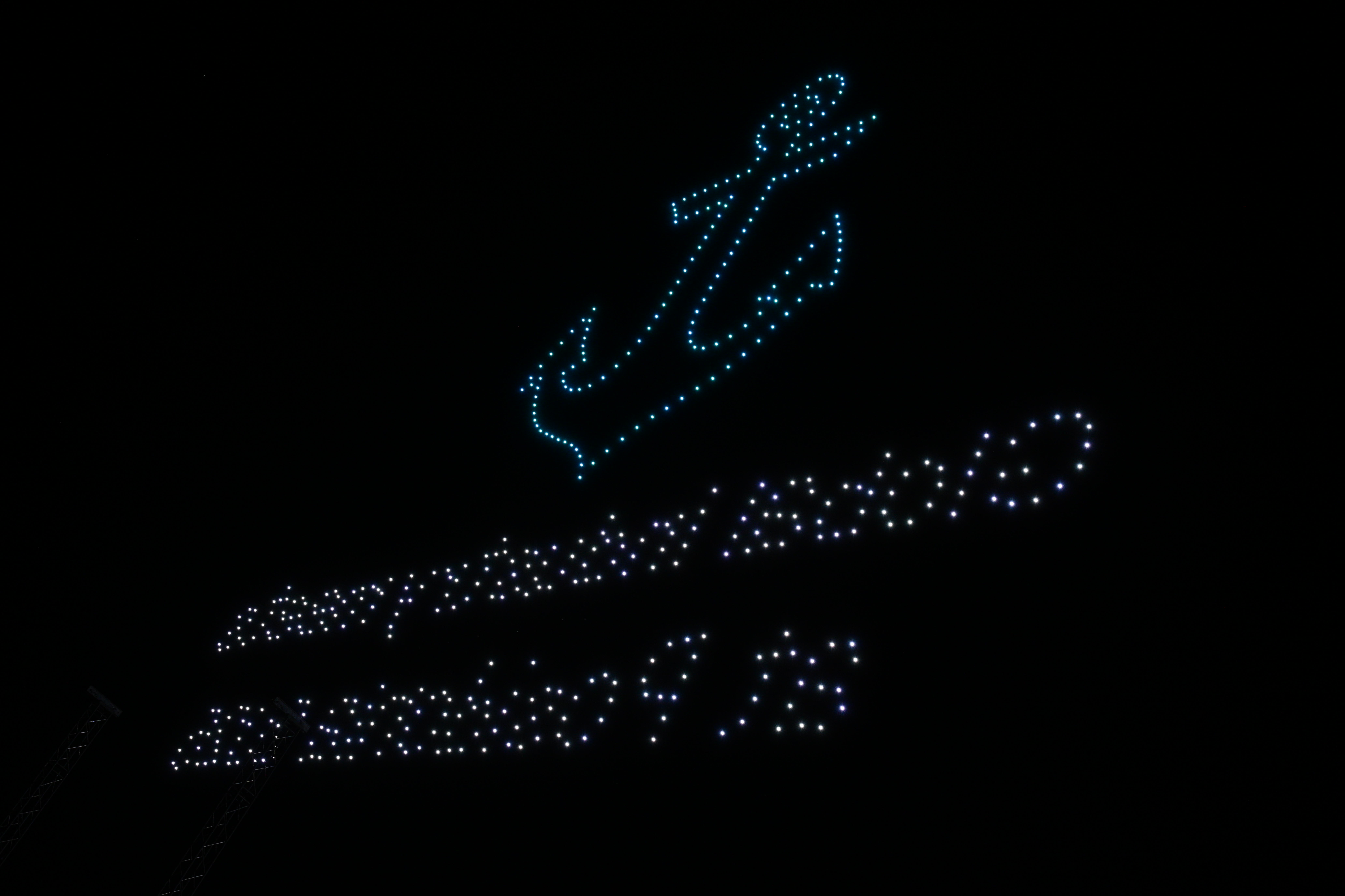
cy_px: 448
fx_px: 1532
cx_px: 672
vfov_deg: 32.6
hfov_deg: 47.4
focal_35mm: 41
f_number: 4
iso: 1250
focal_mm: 41
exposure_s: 1/60
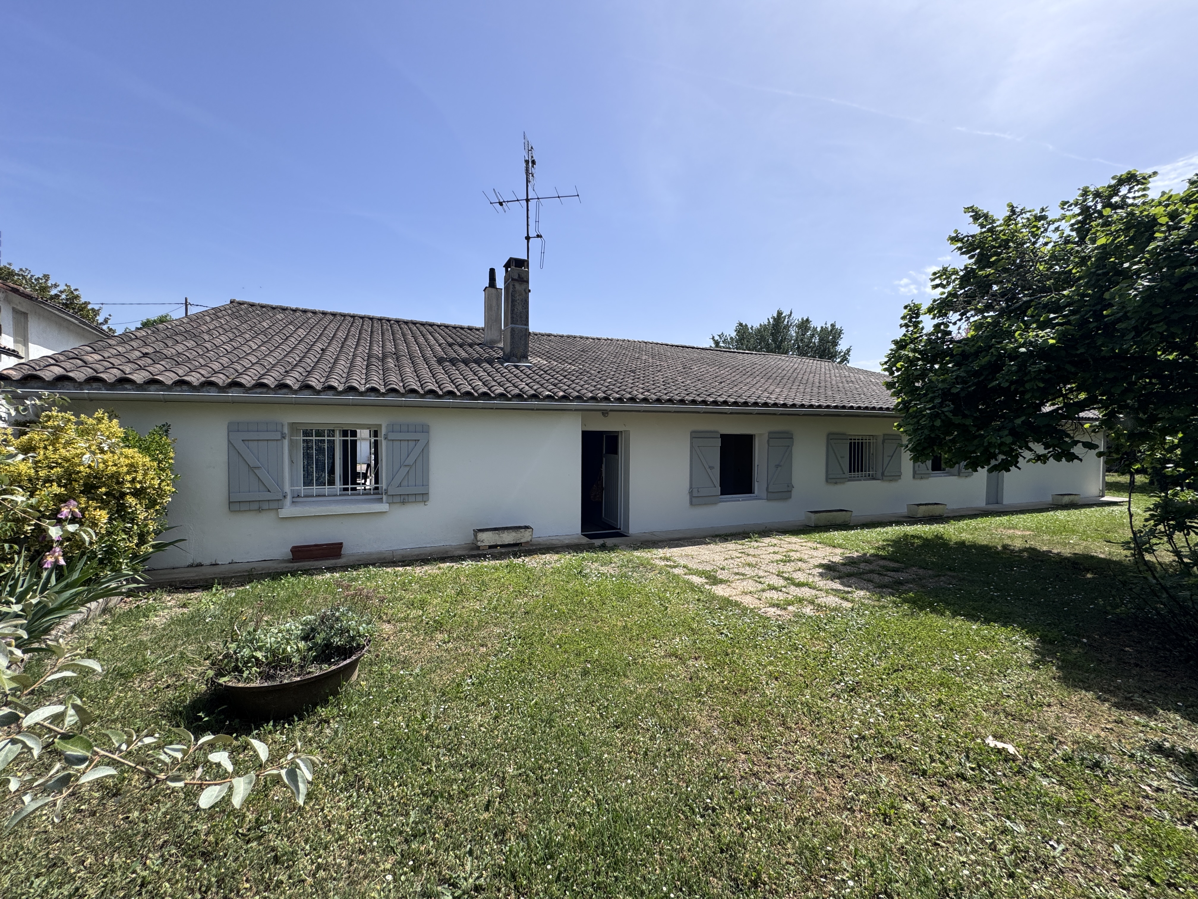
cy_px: 450
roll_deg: -0.3
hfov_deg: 102.1
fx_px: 485
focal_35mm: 14
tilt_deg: -1.2
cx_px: 599
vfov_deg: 85.7
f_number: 2.2
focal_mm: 2.22
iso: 50
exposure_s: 1/1832
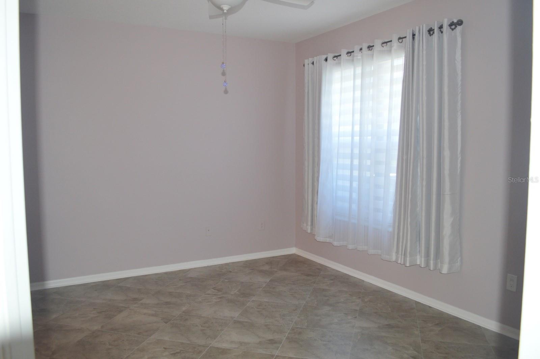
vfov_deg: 47.9
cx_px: 270
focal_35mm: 27
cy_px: 180
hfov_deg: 67.4
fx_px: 405
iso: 560
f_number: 3.5
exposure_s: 1/60
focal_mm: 18
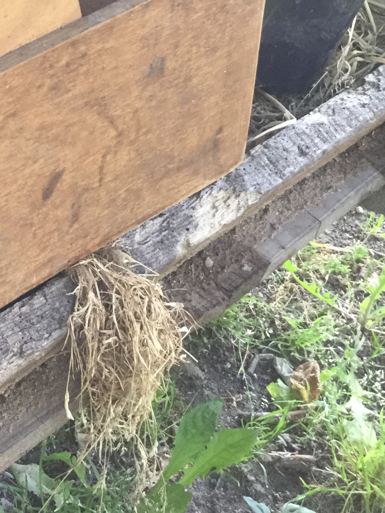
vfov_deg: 26.0
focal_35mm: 71
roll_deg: +1.3
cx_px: -39
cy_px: 6
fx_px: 1053
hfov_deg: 19.8
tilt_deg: -35.2
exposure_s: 1/33
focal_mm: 3.3
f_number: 2.4
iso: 125
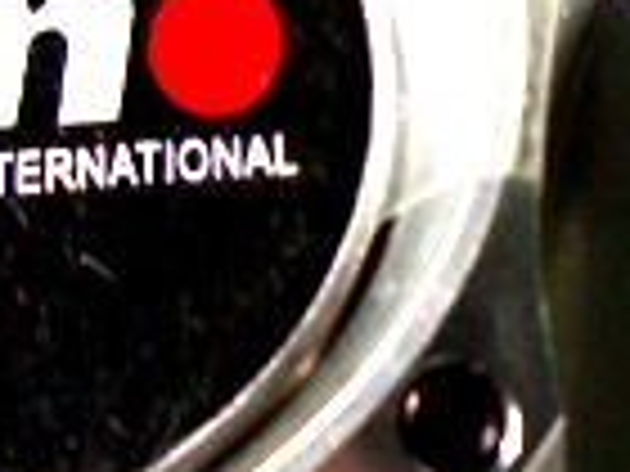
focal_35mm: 187
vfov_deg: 7.9
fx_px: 3403
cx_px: 626
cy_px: -13
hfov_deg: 10.5
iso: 100
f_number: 2.6
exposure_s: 1/80
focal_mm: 5.8
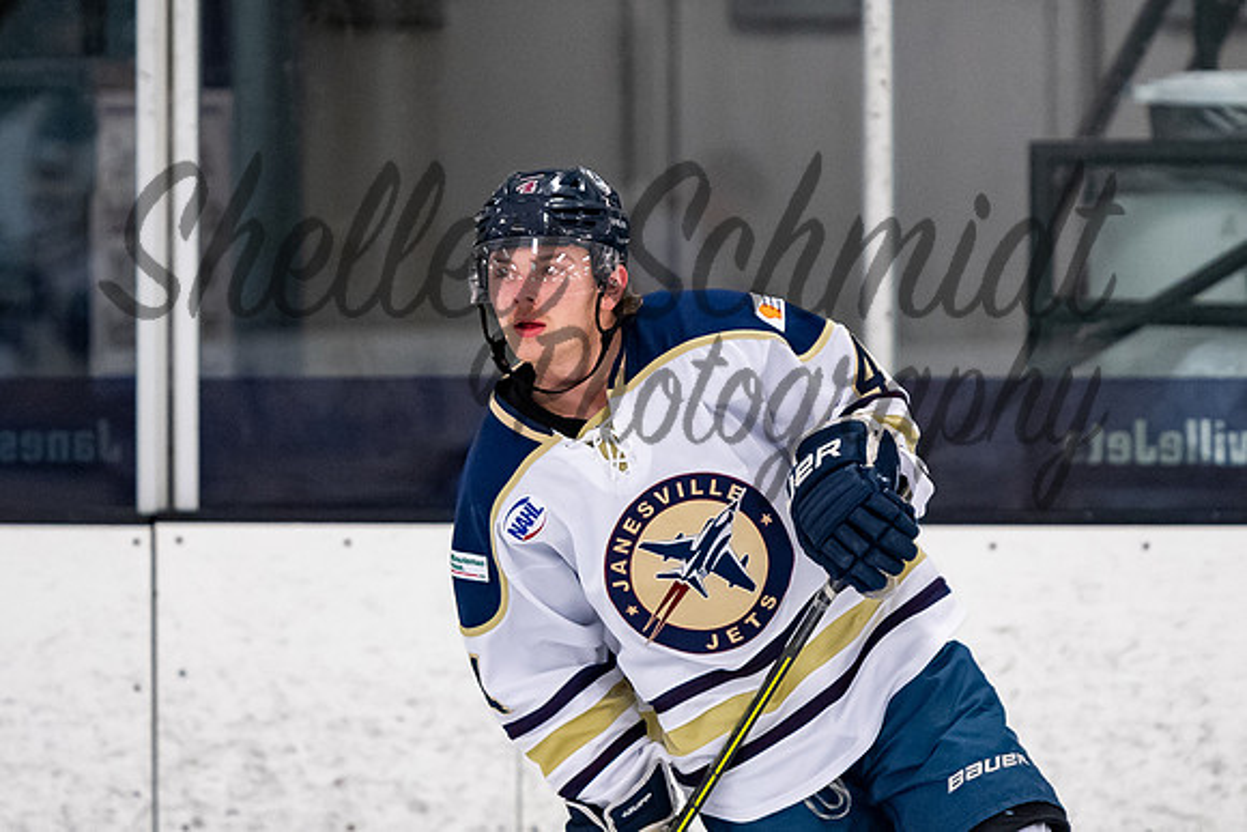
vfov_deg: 2.9
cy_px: 289
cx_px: 480
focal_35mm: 467
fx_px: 16177
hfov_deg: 4.4
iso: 2000
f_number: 3.2
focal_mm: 200
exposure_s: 1/640
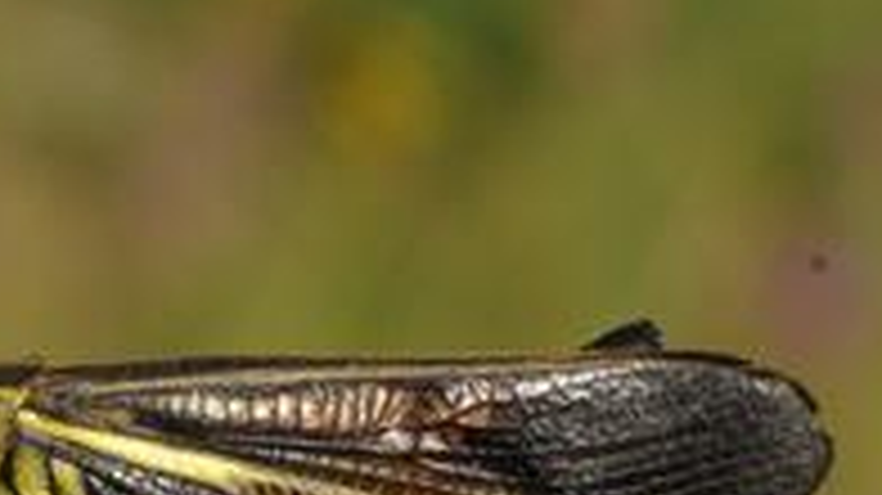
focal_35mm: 433
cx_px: 216
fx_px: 10121
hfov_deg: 5.0
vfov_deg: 2.8
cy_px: 490
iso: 800
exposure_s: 1/200
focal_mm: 90
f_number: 22
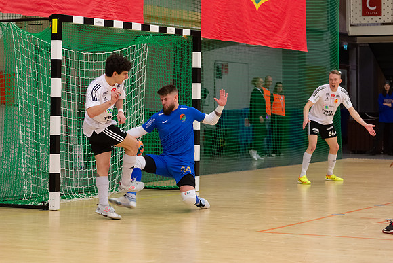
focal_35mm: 100
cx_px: 196
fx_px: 1092
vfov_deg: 13.7
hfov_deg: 20.4
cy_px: 132
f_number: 4.5
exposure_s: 1/640
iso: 4000
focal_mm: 100
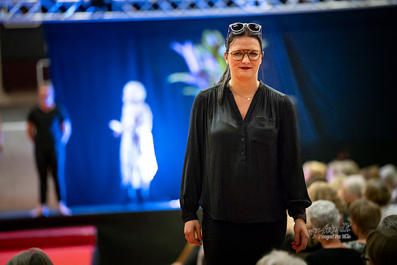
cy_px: 132
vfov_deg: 6.9
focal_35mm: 200
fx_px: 2206
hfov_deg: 10.3
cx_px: 198
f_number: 2.8
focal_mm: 200
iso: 16000
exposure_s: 1/200
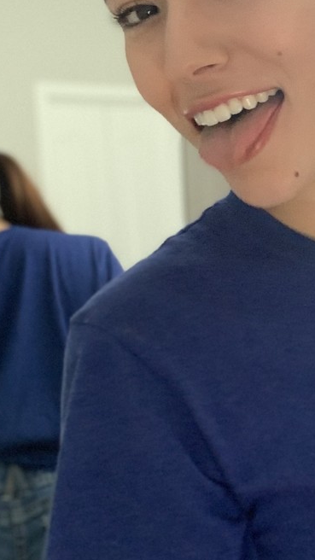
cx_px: 236
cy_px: 251
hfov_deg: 17.6
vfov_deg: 31.0
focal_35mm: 68
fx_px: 1010
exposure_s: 1/40
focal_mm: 2.87
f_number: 2.2
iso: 250
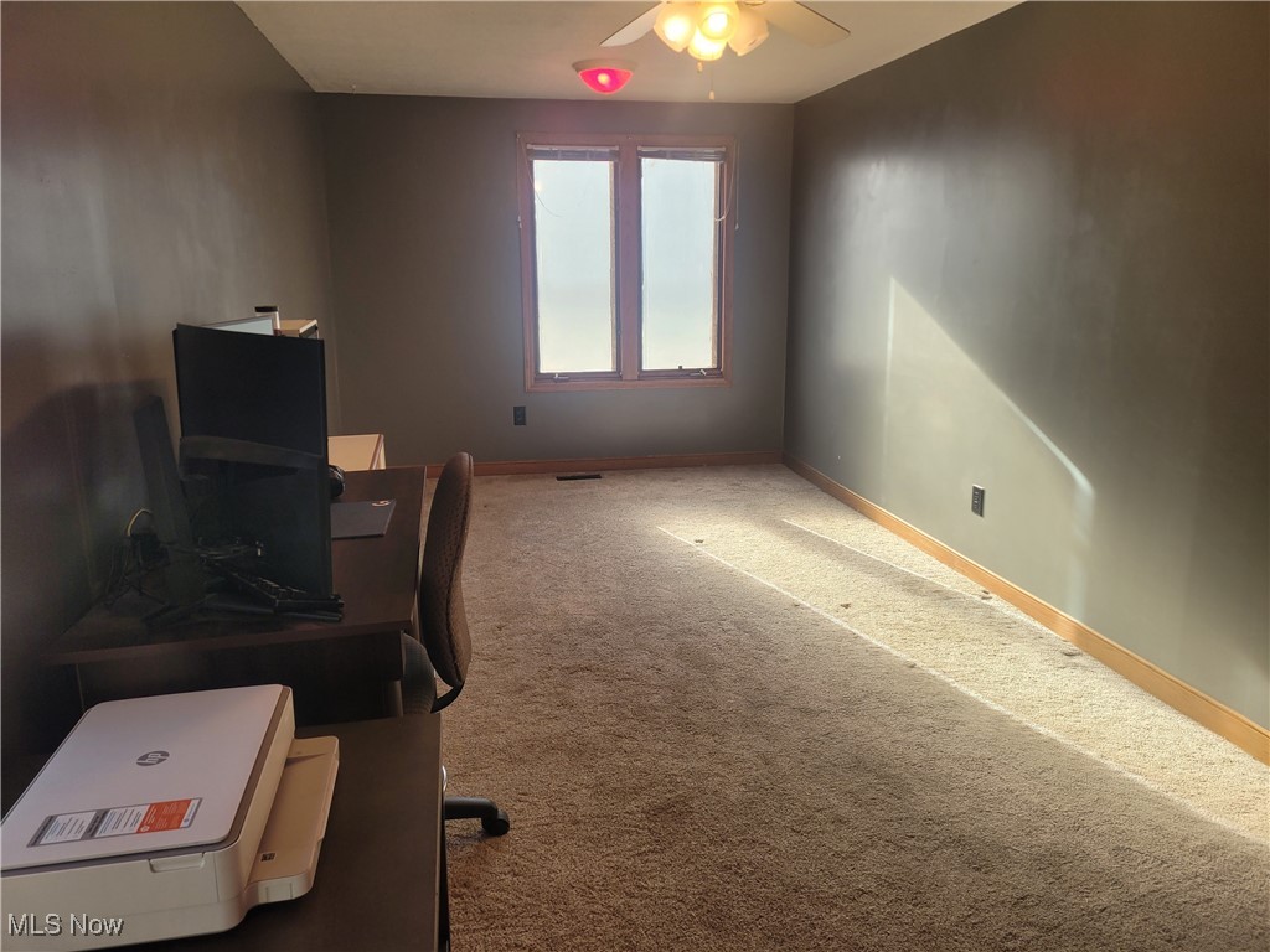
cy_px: 476
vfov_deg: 53.1
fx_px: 954
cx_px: 635
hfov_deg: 67.3
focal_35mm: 26
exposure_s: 1/120
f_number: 1.8
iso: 64
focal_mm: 5.4
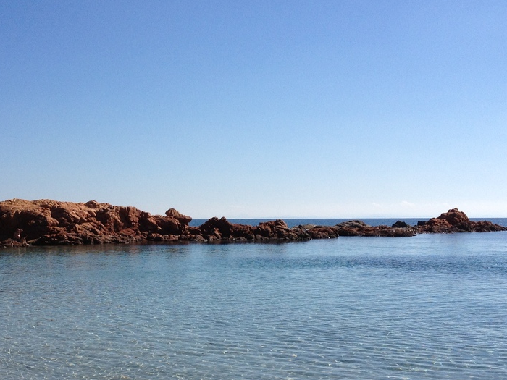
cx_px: 176
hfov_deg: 32.0
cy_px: 240
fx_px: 879
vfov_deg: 24.3
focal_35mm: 60
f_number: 2.4
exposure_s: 1/3460
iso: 64
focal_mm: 4.28
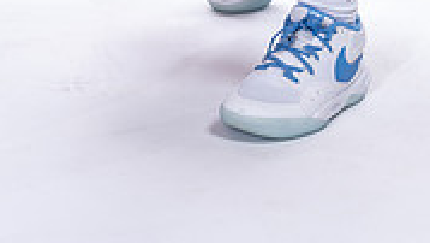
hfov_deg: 13.6
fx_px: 1803
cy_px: -284
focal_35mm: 158
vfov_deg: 7.3
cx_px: 161
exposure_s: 1/250
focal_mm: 60
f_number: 5.6
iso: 400
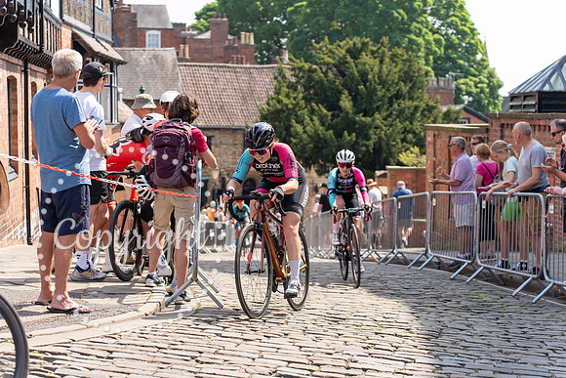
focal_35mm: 72
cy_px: 189
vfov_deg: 18.9
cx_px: 283
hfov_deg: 28.1
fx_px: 1132
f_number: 3.5
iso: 160
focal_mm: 72
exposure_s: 1/2500
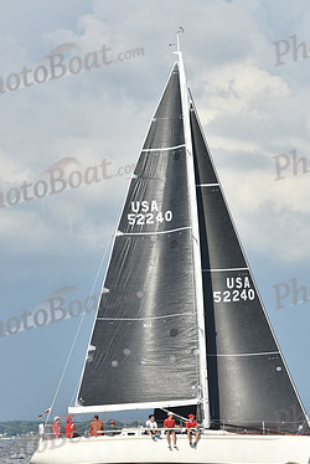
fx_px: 2798
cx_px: 209
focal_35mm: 217
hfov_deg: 6.3
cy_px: 231
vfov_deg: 9.5
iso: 250
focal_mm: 140
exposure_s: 1/1250
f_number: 9
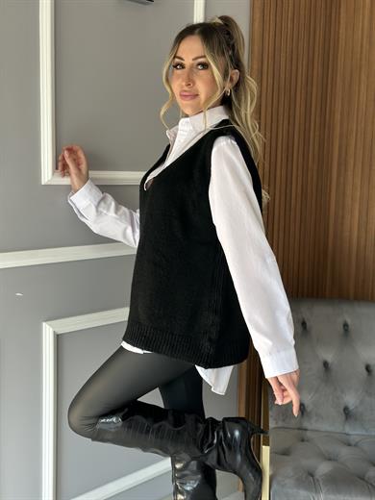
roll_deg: -0.8
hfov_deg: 30.3
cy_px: 250
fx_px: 693
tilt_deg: -6.2
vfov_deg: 39.7
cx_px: 188
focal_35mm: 48
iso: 160
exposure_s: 1/60
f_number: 1.78
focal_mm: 6.86
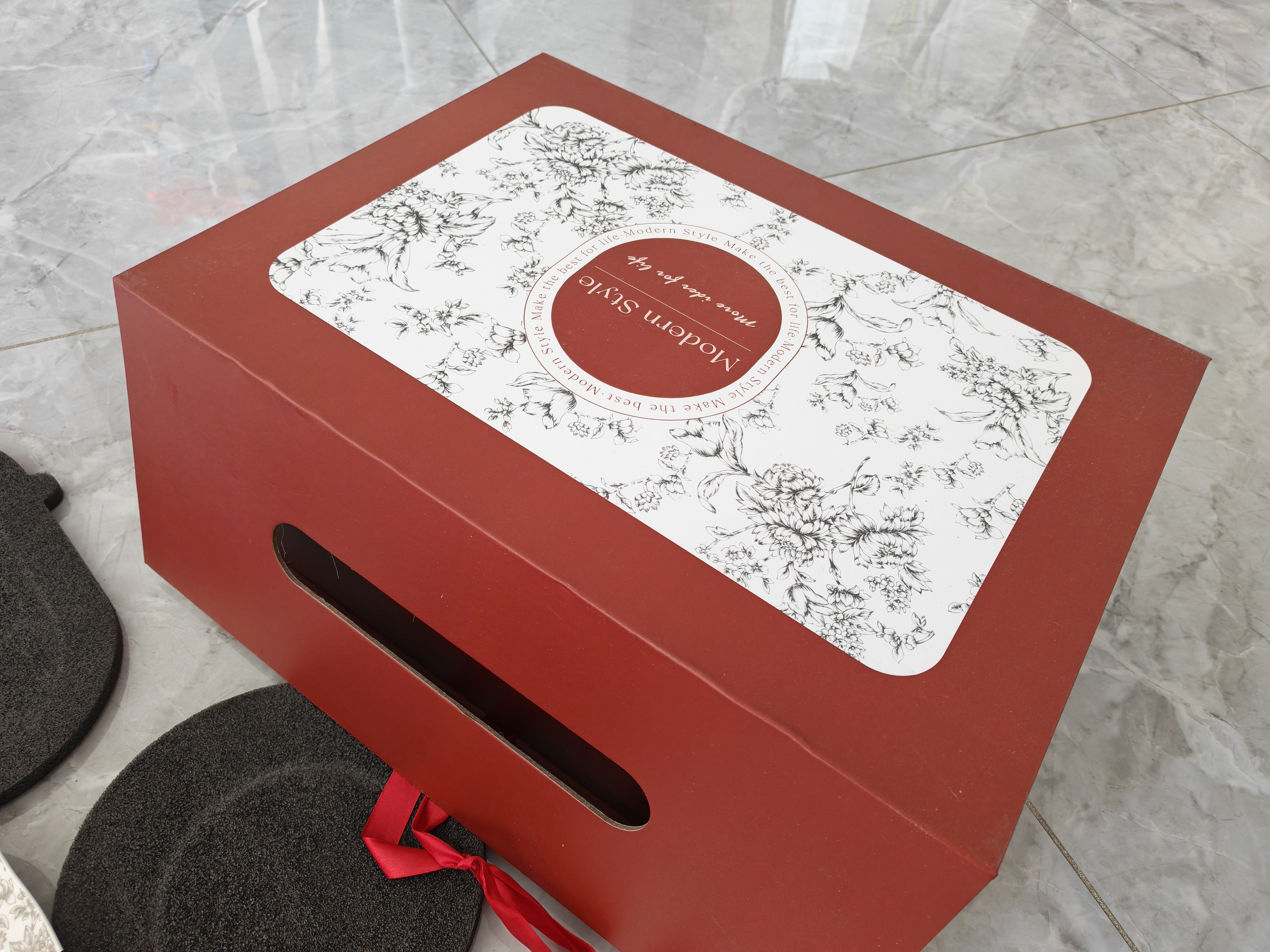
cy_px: 476
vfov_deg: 56.8
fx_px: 881
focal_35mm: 24
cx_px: 635
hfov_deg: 71.6
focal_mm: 6.67
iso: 320
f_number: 1.95
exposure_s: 1/50
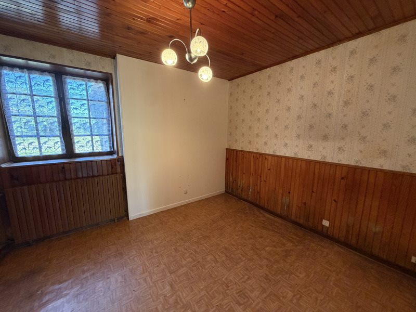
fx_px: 168
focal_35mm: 14
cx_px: 208
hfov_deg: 102.1
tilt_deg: -9.8
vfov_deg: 85.7
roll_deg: +0.9
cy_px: 156
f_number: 2.2
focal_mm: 2.22
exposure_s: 1/50
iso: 320
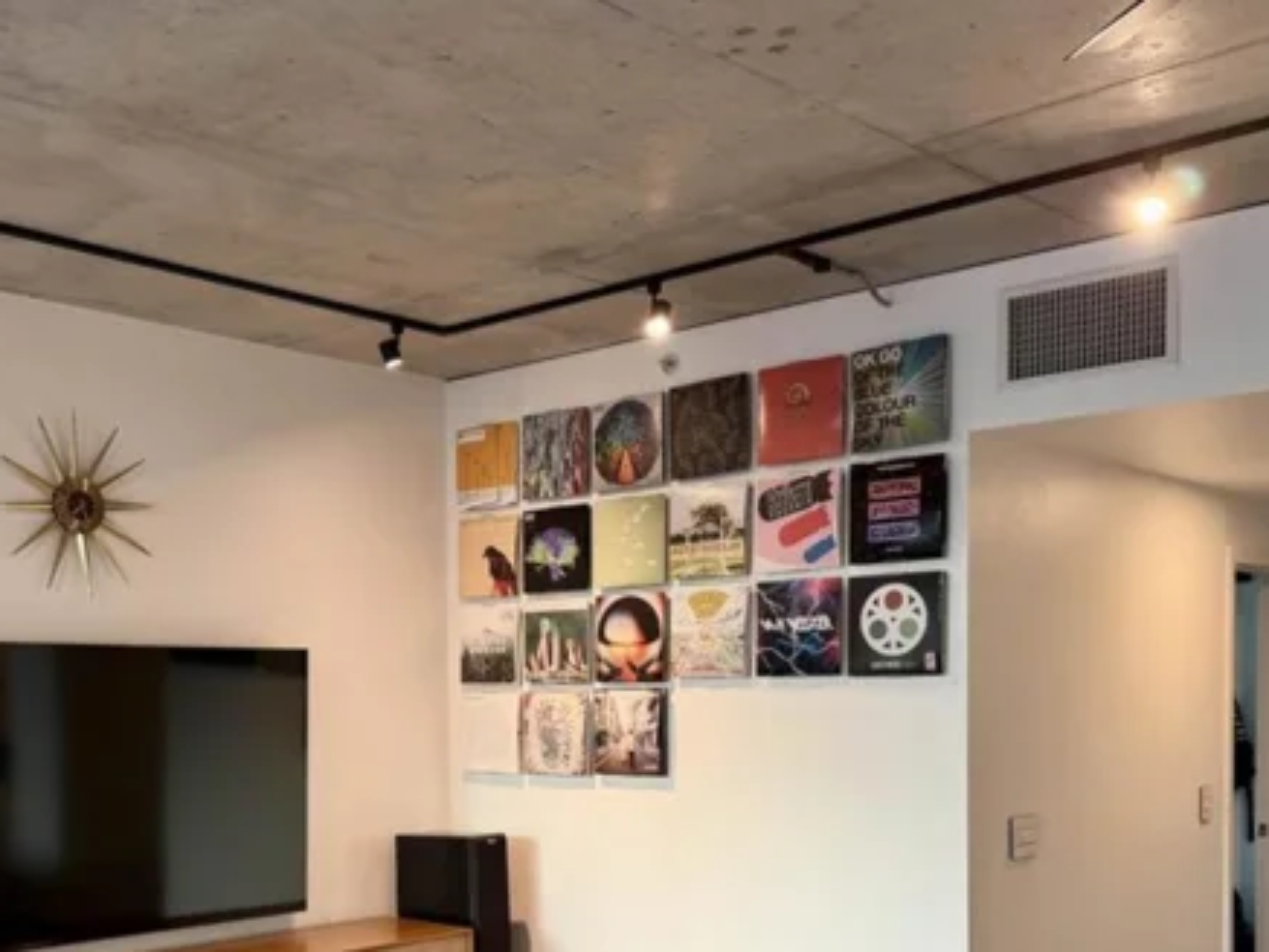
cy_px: 766
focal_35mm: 41
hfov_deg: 45.2
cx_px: 440
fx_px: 1503
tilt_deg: -1.7
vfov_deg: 34.1
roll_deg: -0.4
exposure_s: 1/60
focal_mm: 6.76
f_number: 1.78
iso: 125
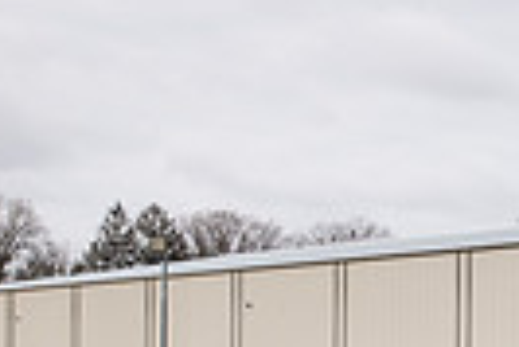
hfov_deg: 12.8
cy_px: 361
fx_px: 2208
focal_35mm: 153
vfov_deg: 8.9
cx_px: 761
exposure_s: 1/400
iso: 200
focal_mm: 35
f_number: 8
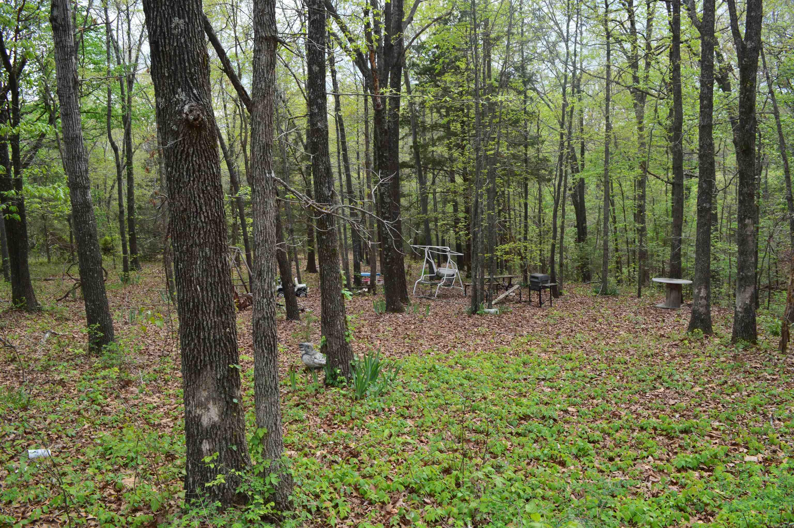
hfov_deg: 67.4
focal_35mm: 27
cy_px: 264
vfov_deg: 47.8
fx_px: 595
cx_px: 397
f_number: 9
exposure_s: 1/160
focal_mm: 18
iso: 400
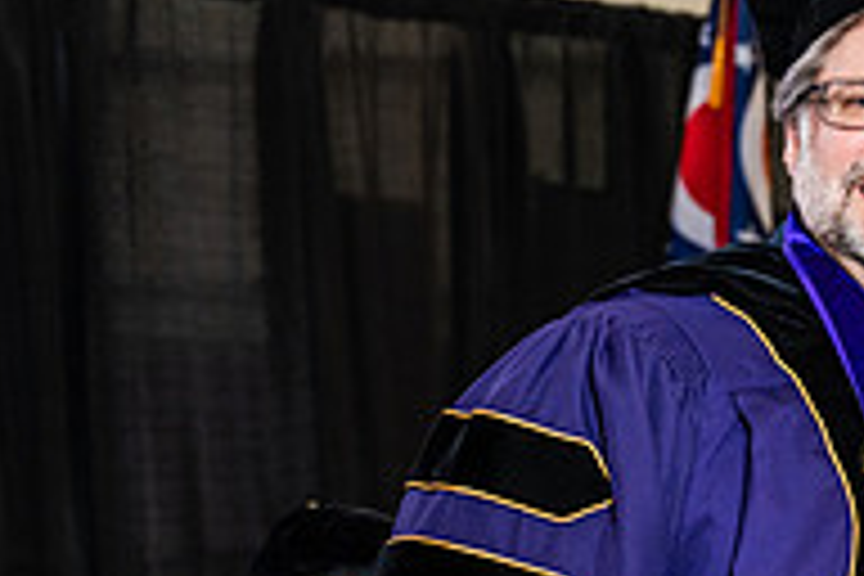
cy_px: 542
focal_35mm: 212
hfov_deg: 9.6
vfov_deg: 6.5
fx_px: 5088
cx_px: 963
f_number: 4.5
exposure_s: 1/200
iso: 1250
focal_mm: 70
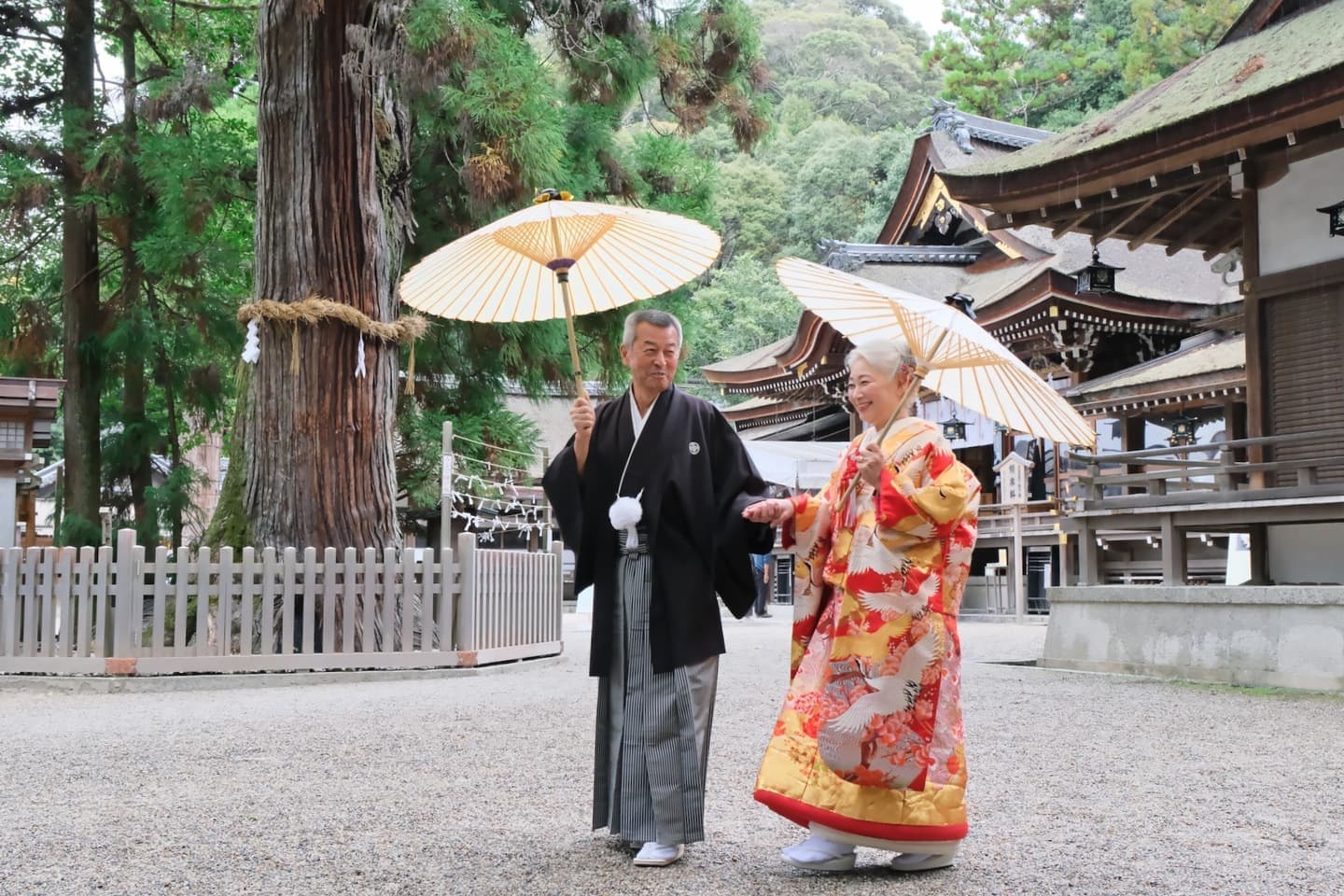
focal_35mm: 39
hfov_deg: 49.6
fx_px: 1456
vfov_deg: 34.2
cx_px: 672
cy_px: 448
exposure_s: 1/80
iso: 3200
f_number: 5.6
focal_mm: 26.2
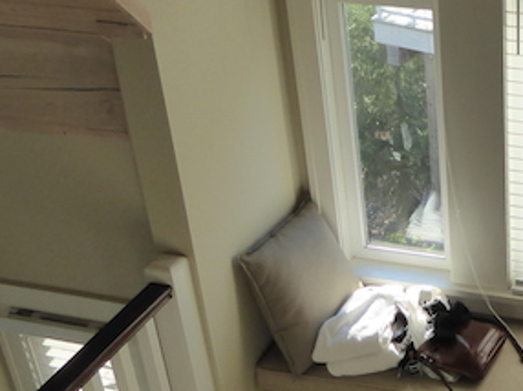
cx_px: 556
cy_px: 278
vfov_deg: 20.9
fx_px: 1057
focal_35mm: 70
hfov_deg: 26.0
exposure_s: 1/250
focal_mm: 4.3
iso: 200
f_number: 3.3
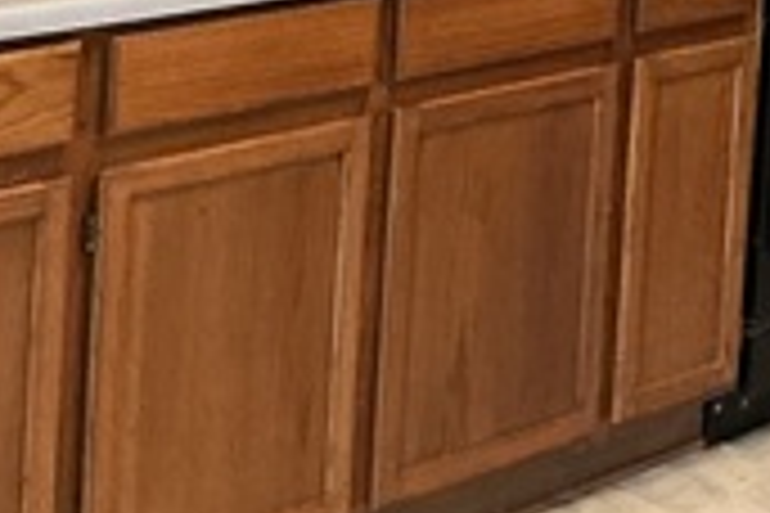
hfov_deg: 17.3
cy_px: -531
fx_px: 2417
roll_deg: -2.3
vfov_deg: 11.0
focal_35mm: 113
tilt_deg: +0.3
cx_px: 914
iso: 200
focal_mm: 3
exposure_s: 1/60
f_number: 1.8
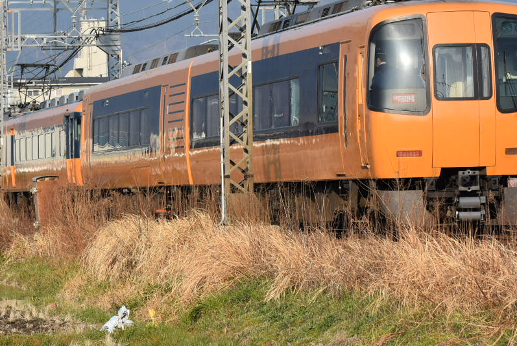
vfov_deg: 5.4
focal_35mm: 253
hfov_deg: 8.1
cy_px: 113
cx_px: 173
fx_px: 3634
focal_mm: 105
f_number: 6.3
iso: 400
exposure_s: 1/1600
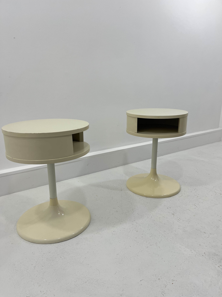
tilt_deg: -17.2
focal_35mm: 26
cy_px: 148
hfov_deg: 53.1
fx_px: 222
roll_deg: +0.4
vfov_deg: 67.3
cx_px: 111
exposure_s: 1/136
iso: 40
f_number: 1.6
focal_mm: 5.1
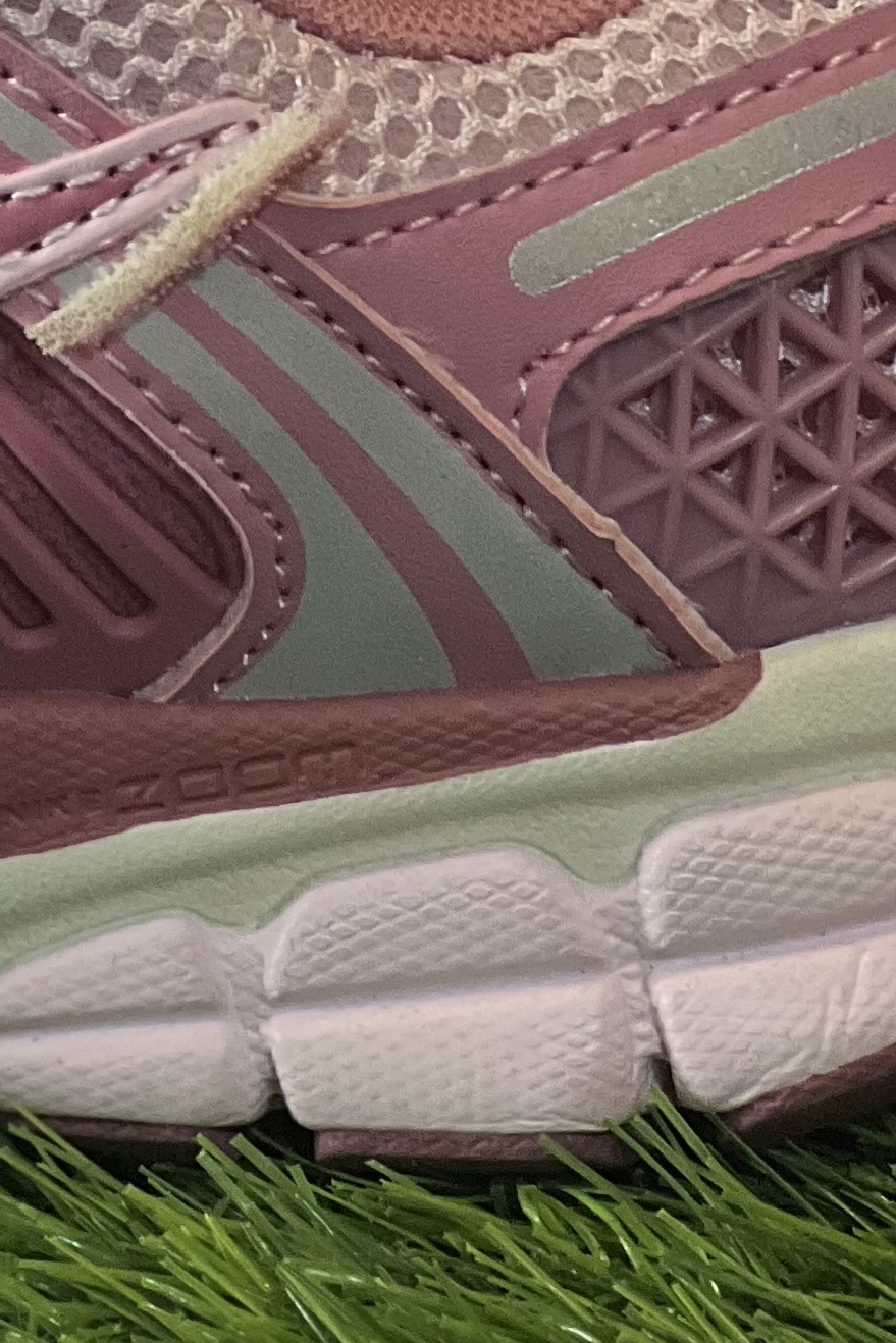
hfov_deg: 5.5
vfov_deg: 8.3
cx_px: -628
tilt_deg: -9.7
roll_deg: -0.5
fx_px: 9144
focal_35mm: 245
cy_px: -210
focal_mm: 9
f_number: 2.8
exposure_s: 1/40
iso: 160
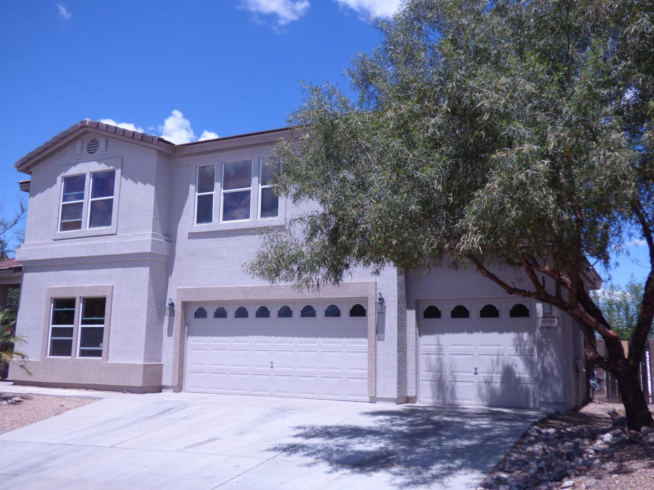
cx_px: 327
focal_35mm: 33
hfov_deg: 55.4
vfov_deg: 42.9
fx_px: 623
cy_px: 245
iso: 100
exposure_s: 1/1300
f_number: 3.4
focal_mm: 5.97
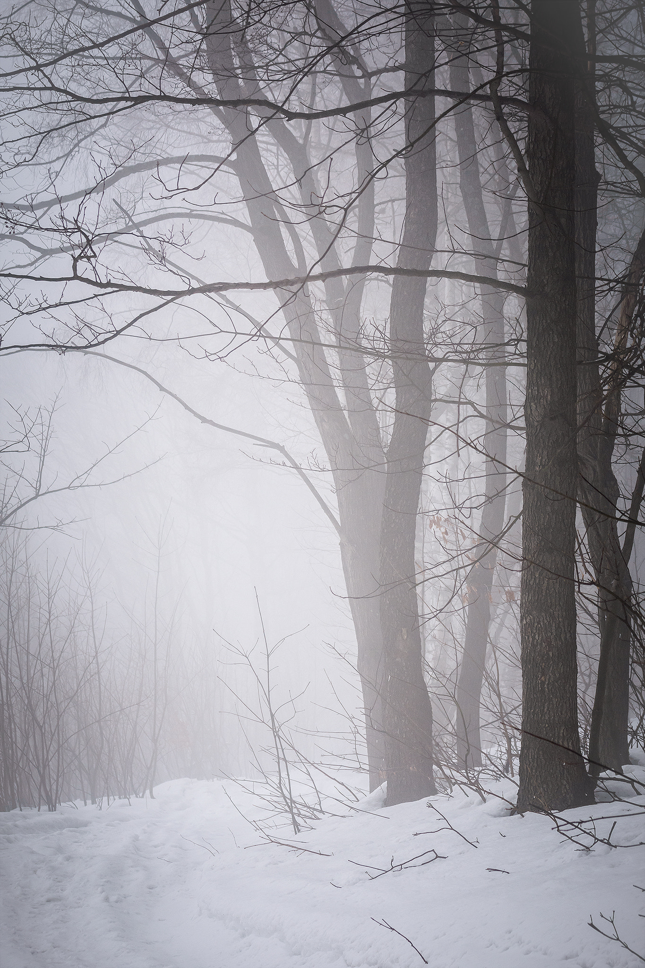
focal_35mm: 105
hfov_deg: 13.0
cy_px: 484
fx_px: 2822
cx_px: 322
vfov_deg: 19.5
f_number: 6.3
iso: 400
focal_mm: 70
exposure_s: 1/250
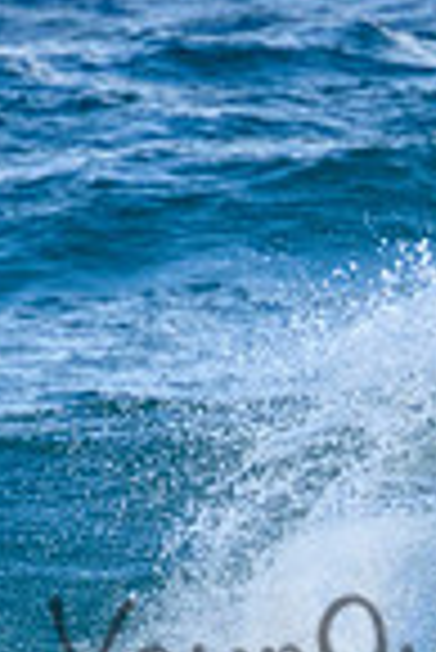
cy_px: 627
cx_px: 512
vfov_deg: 0.6
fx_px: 58081
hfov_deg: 0.4
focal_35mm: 3205
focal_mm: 800
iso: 2500
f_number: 11
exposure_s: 1/1600
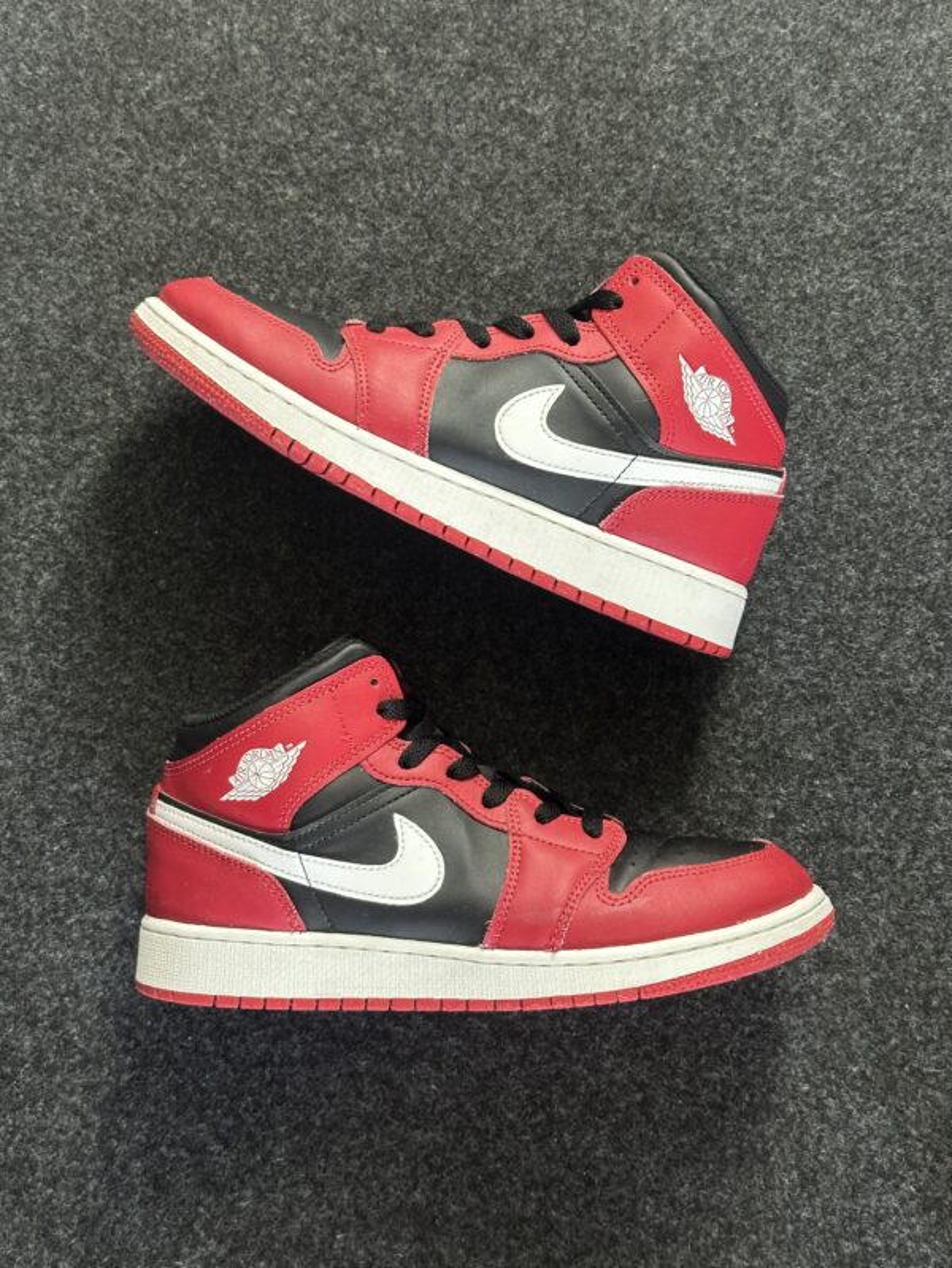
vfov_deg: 39.6
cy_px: 634
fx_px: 1759
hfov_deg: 30.3
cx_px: 476
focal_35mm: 48
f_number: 1.78
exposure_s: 1/33
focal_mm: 6.86
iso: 320
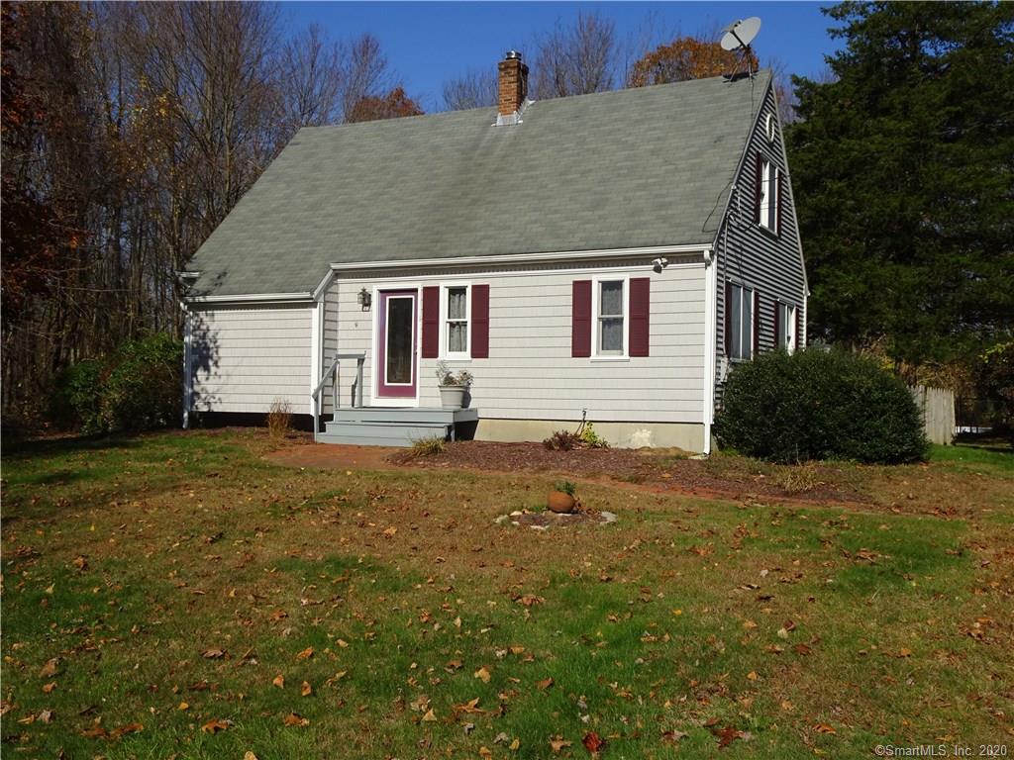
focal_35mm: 33
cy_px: 380
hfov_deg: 55.4
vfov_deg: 42.9
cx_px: 507
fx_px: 967
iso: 80
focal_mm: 5.61
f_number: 4
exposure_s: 1/1250
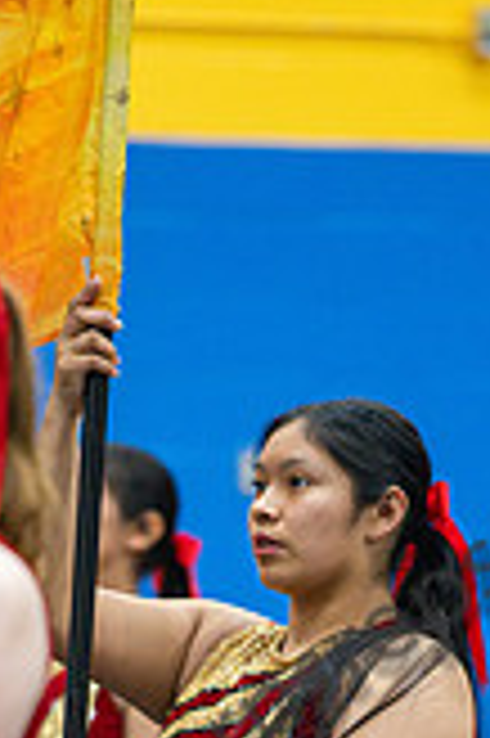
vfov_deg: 3.7
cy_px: 724
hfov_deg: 2.5
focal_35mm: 550
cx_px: 301
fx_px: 11252
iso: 5600
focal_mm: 200
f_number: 4
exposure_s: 1/500
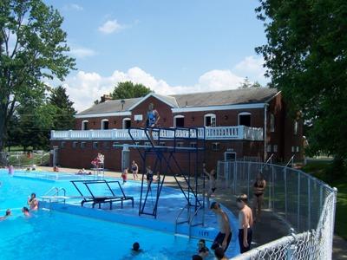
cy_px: 130
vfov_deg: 39.7
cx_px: 174
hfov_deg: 51.4
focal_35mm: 36
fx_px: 361
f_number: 4.5
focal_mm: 6.2
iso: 80
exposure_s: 1/500
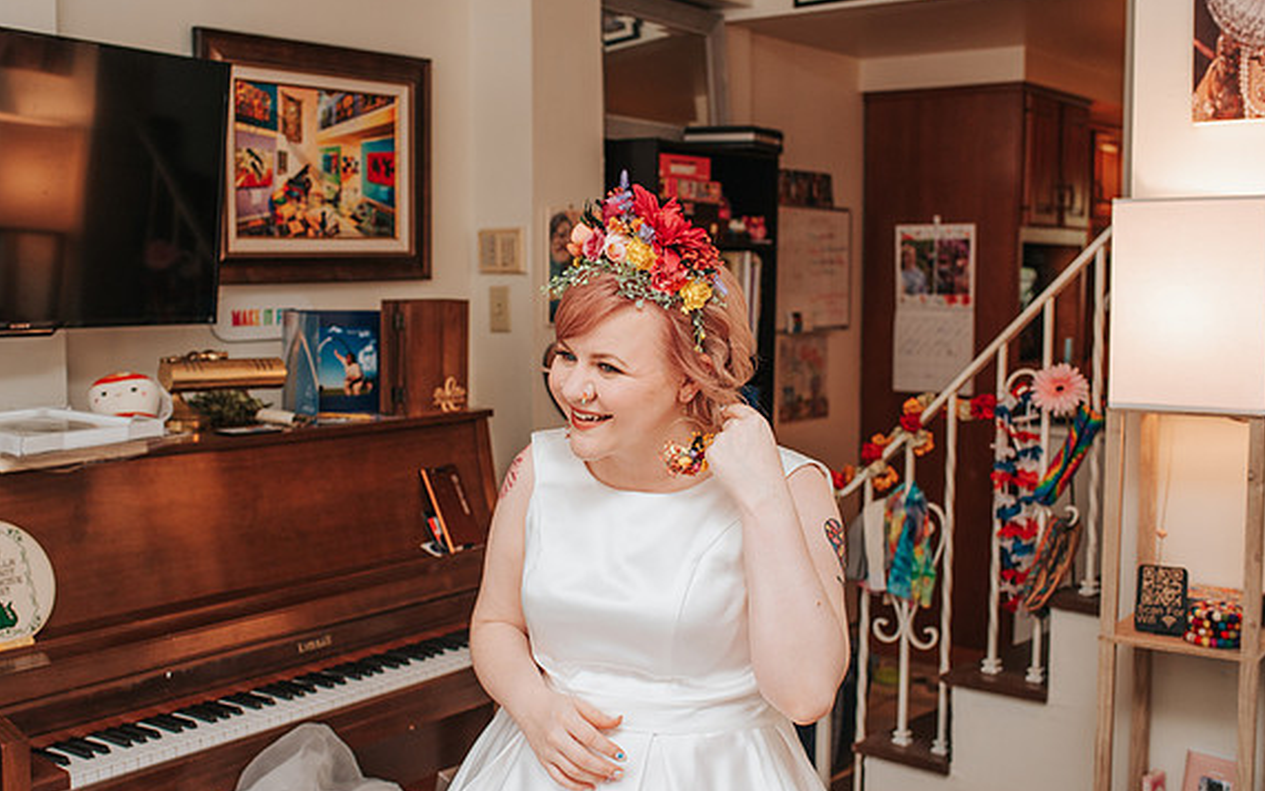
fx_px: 1414
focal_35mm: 41
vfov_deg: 31.3
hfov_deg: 48.2
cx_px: 589
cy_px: 379
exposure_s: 1/160
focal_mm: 35
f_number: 4
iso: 800
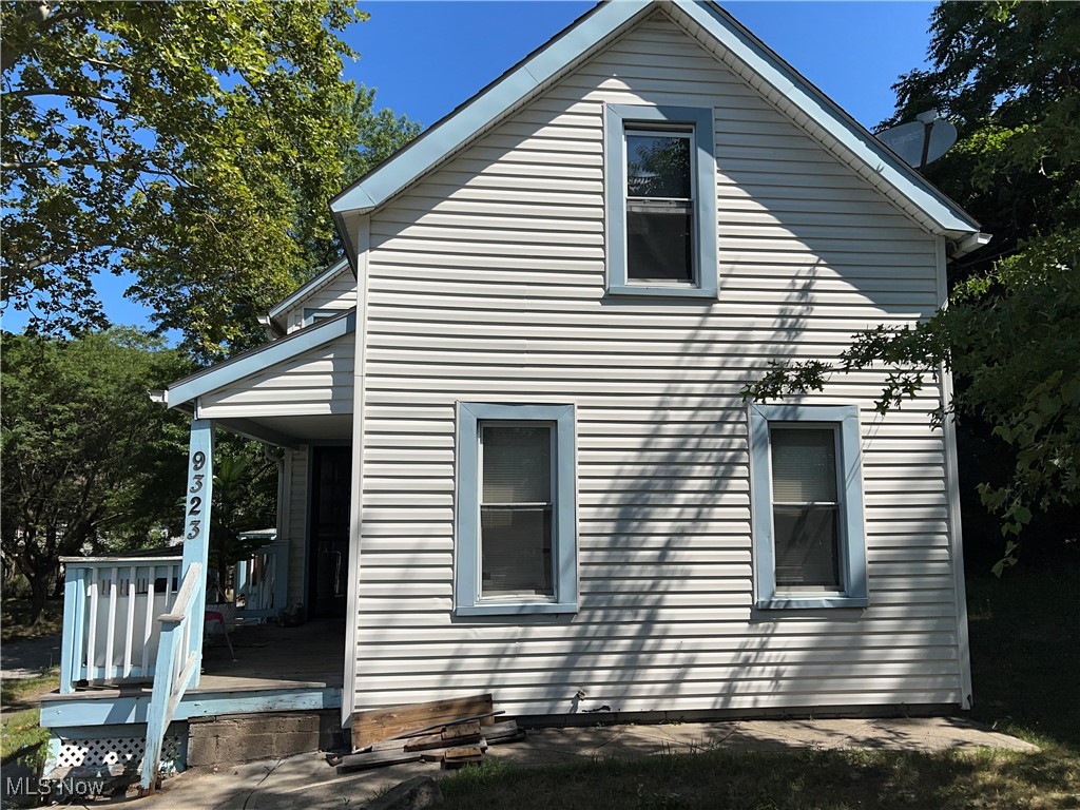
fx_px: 811
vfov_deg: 53.1
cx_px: 540
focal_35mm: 26
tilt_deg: +6.1
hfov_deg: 67.3
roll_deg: +0.0
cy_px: 405
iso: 32
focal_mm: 5.7
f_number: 1.5
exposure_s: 1/8696
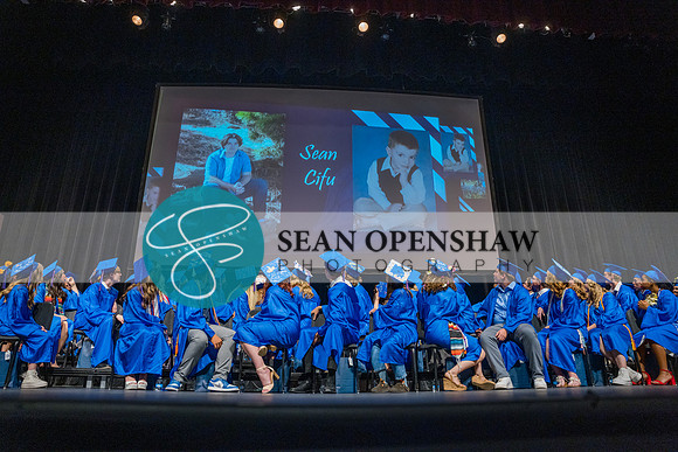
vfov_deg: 53.2
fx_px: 452
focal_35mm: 24
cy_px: 226
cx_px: 339
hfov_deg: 73.7
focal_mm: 24
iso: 2500
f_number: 2.8
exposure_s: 1/160
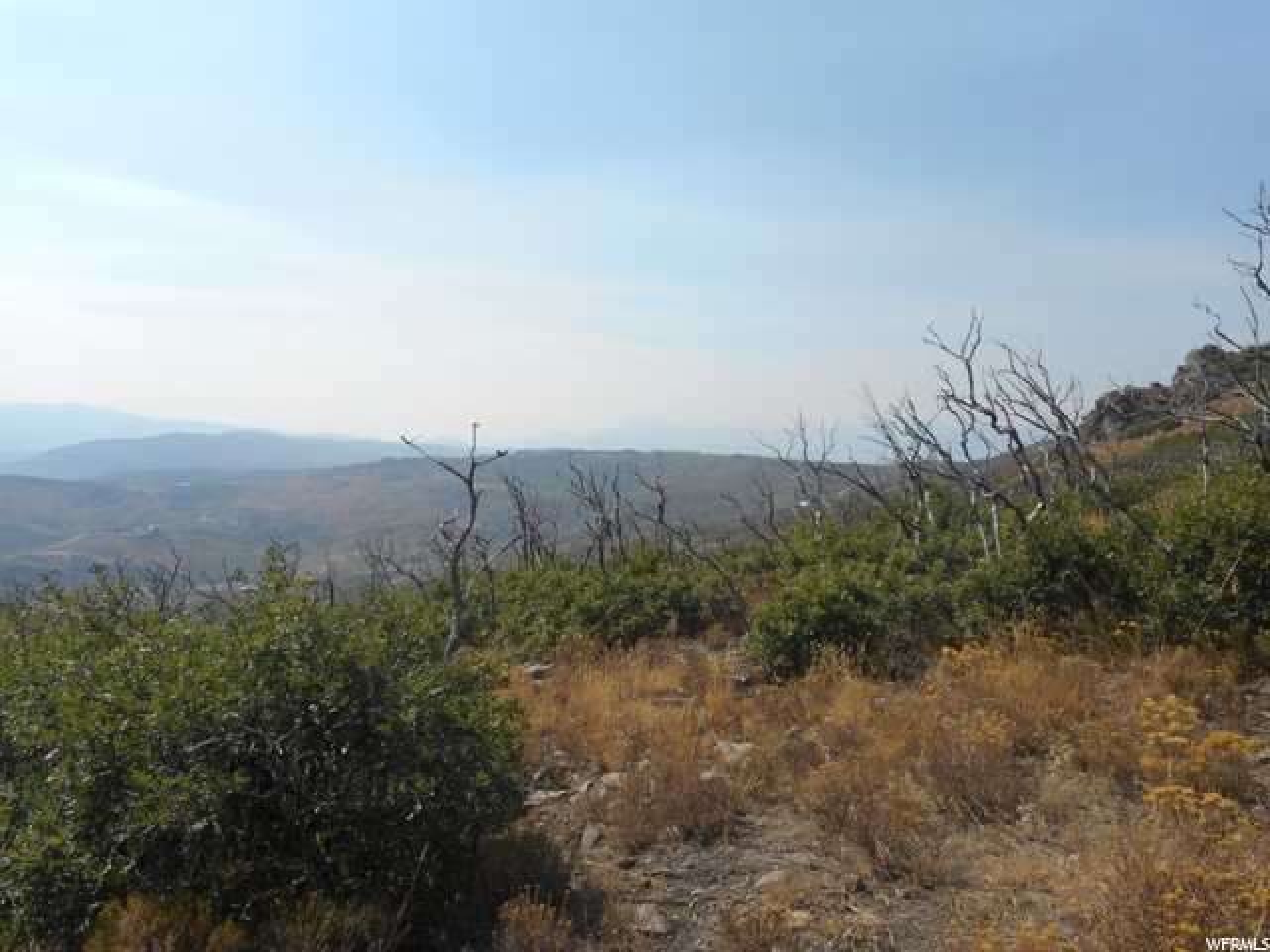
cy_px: 476
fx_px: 917
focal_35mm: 25
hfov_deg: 69.4
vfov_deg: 54.9
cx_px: 635
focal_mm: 4.5
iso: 80
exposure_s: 1/1000
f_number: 3.7
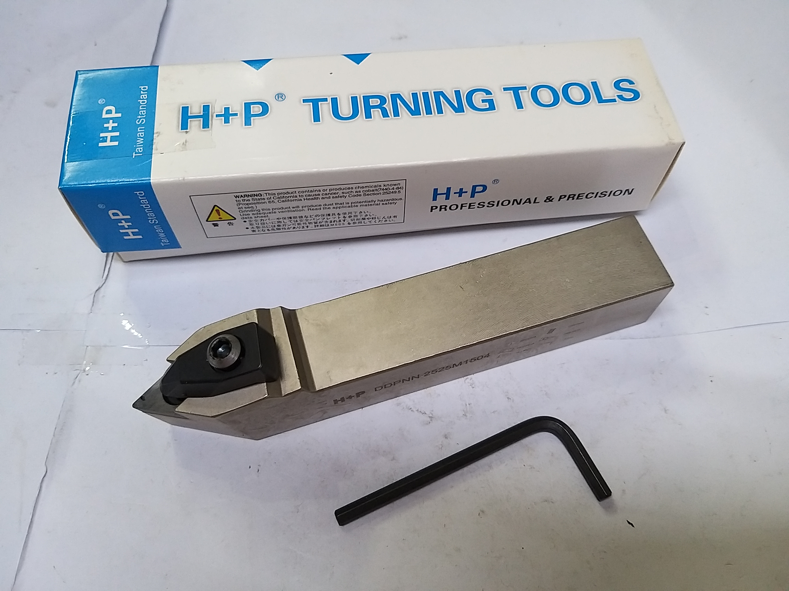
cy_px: 296
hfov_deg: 65.3
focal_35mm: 27
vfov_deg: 51.4
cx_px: 394
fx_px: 615
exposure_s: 1/60
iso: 160
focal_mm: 3.93
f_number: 1.7
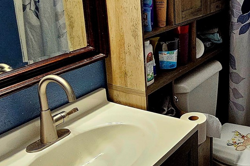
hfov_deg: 39.4
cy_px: 41
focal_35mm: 43
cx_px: 257
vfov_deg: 30.6
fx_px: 299
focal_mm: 2.2
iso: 320
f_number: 2.2
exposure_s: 1/60.2
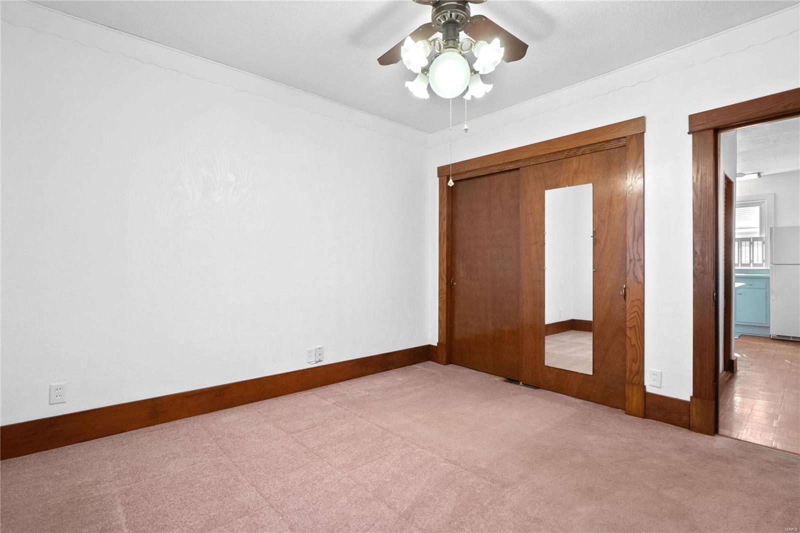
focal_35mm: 16
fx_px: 355
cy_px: 266
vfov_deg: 73.7
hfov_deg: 96.7
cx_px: 400
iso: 400
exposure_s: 1/10
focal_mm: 8
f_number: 8
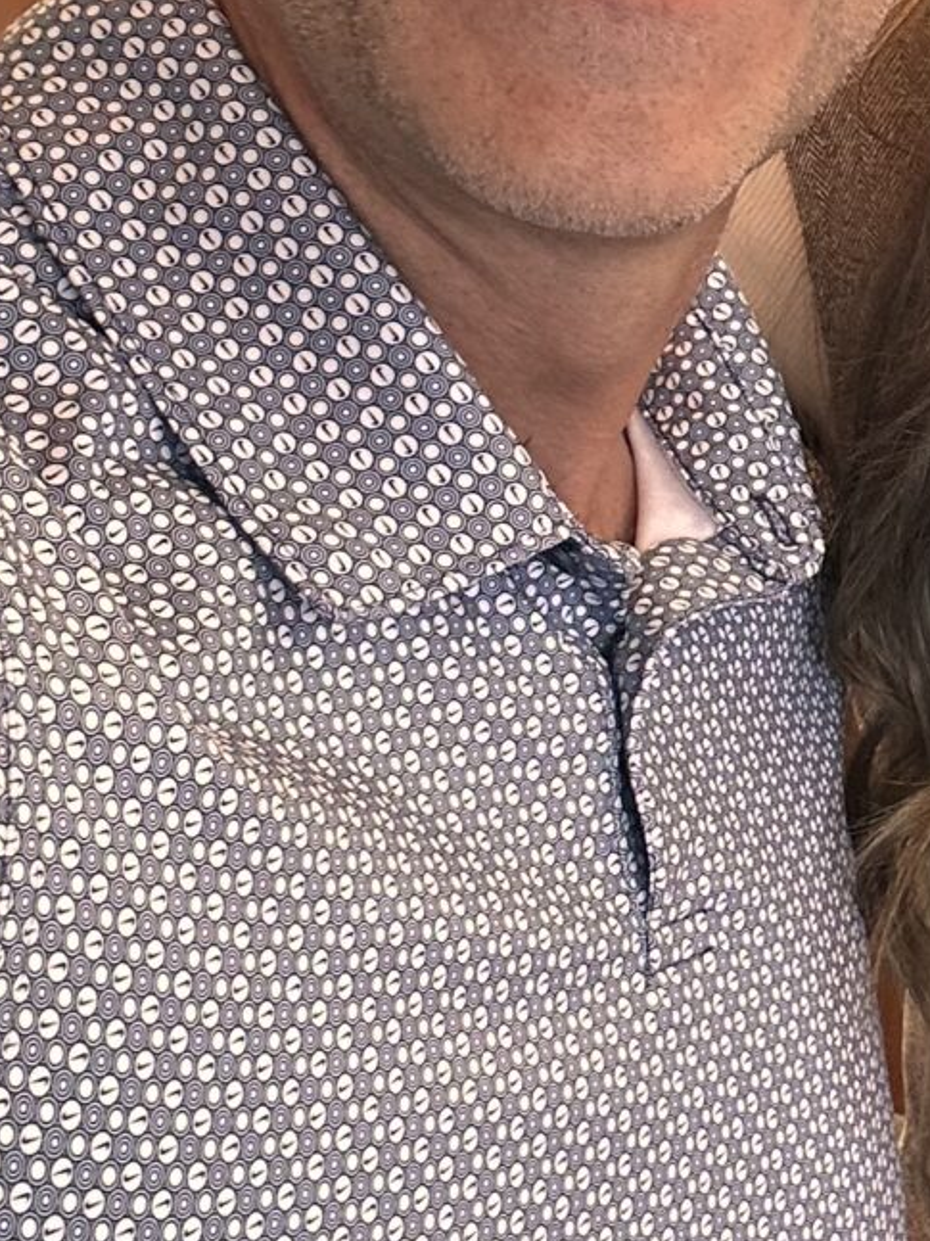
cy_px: 295
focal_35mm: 89
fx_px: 3189
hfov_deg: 15.8
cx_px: 1200
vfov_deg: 21.8
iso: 50
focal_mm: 2.69
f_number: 1.9
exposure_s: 1/60
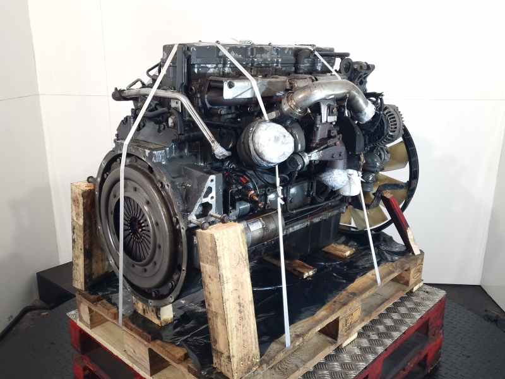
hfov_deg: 73.9
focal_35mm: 23
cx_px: 252
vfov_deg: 58.9
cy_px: 190
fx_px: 336
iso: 100
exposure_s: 1/50
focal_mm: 6.4
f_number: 1.8
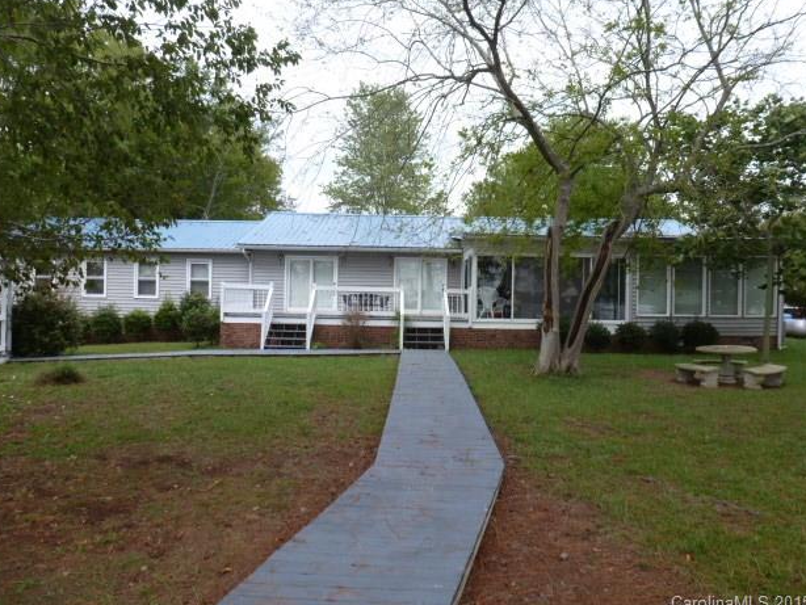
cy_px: 301
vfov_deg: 54.9
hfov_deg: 69.4
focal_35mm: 25
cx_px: 402
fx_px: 582
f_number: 4
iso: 100
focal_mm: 4.3
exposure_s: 1/200
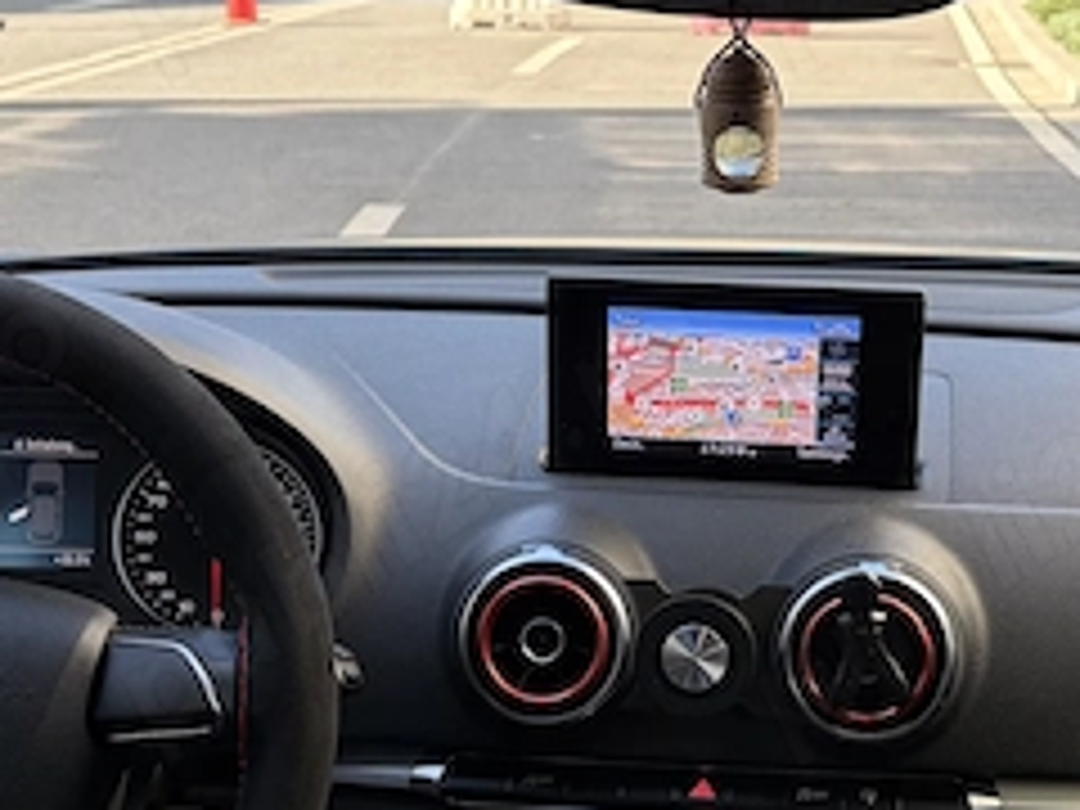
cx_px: 724
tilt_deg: -18.8
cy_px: 567
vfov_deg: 22.5
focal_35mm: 65
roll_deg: +0.7
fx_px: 2028
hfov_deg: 29.6
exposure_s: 1/199
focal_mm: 5.96
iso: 64
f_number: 1.6
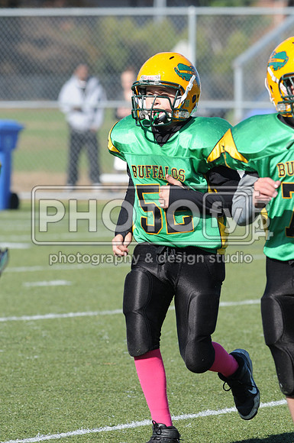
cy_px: 222
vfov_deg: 4.6
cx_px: 147
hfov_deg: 3.0
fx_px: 5529
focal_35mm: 450
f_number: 7.1
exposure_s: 1/500
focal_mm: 300
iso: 200
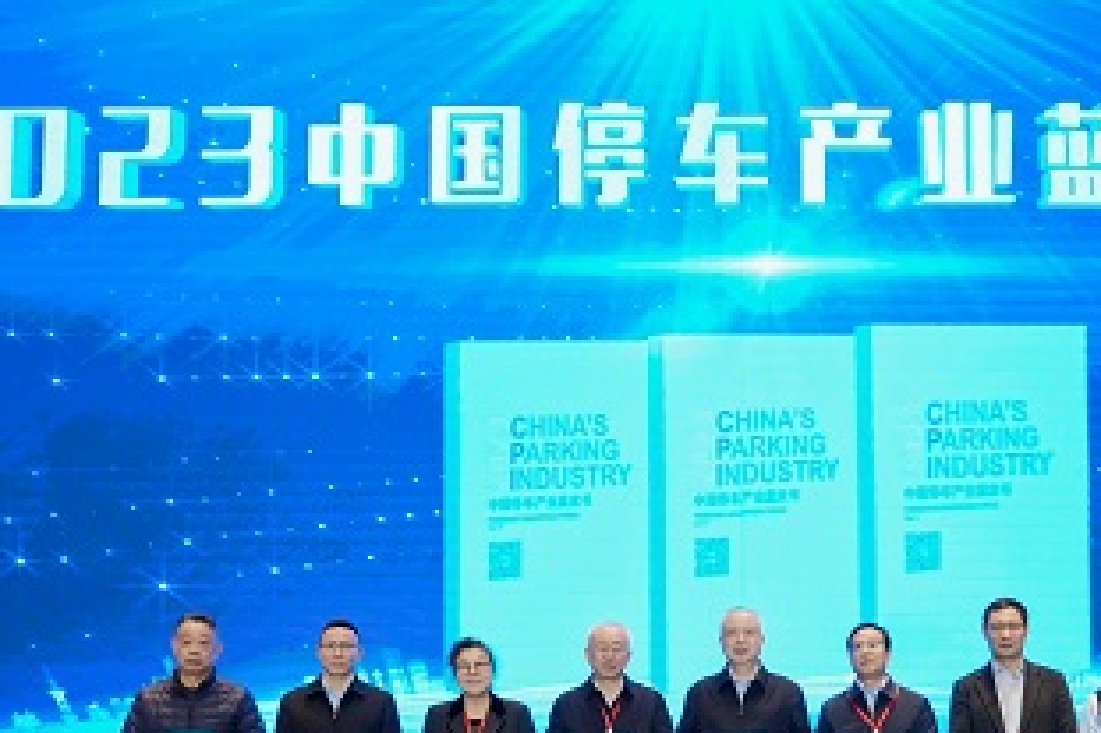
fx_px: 1559
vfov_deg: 25.1
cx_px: 712
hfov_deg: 38.6
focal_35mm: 51
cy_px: 751
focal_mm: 24
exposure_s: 1/160
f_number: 3.2
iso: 1250
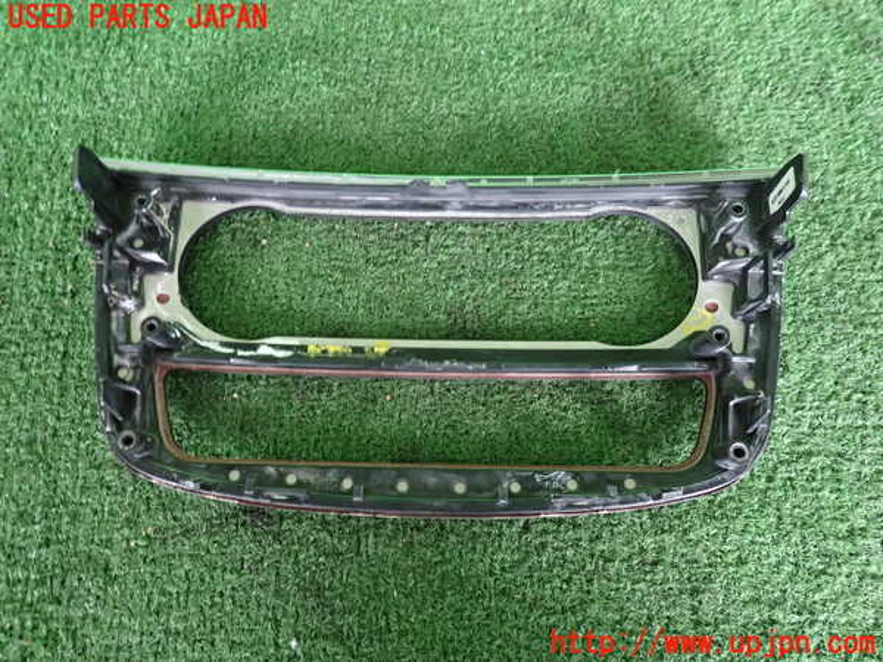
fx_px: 638
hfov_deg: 69.4
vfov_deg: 54.9
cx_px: 442
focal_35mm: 25
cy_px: 331
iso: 400
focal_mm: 4.5
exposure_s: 1/30
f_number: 2
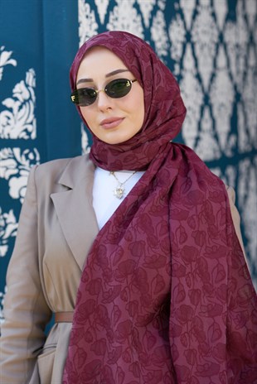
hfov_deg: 11.2
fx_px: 1315
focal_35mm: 123
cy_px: 192
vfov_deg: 16.6
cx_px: 128
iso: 200
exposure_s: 1/200
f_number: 4.5
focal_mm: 123
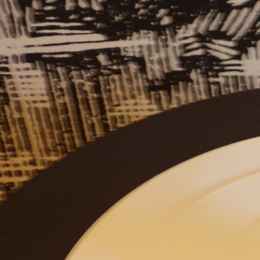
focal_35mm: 108
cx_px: 368
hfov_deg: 15.1
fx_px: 918
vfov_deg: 15.5
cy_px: 322
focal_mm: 6.6
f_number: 3.3
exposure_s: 1/25
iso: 200
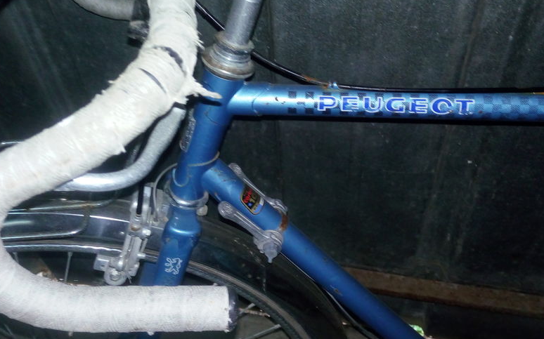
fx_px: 548
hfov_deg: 52.8
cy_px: 104
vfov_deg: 34.0
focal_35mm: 37
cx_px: 273
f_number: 2
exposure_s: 1/16.7
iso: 389
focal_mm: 3.5
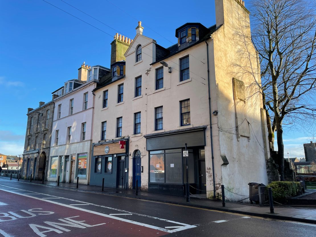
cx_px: 158
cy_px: 118
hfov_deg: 67.3
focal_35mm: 26
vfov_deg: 53.1
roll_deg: +0.5
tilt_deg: +14.1
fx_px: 237
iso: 32
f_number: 1.6
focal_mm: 4.2
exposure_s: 1/1092
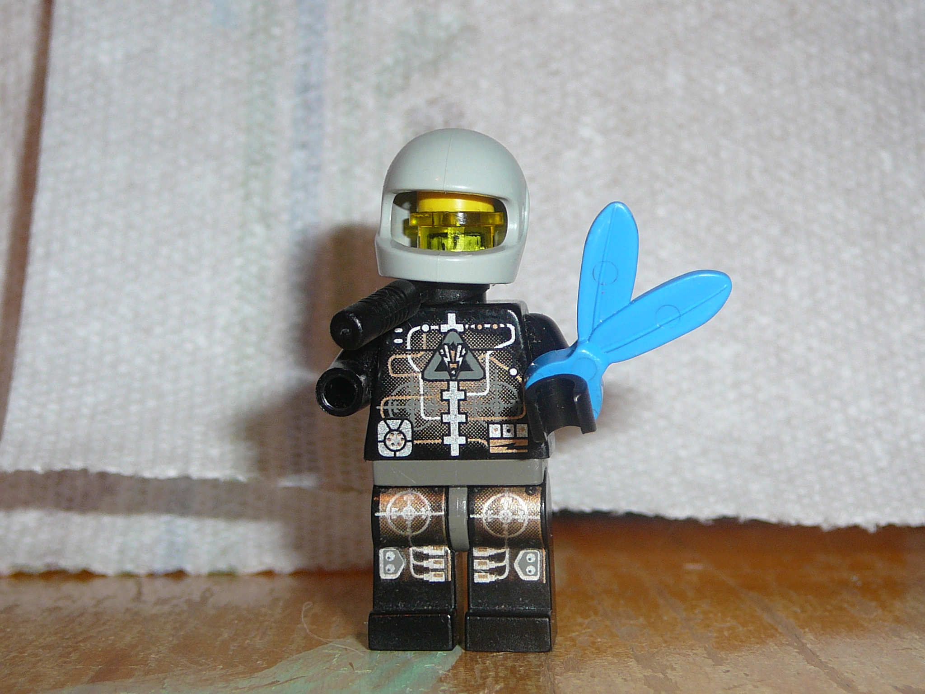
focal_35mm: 69
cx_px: 462
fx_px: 1844
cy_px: 347
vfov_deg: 21.3
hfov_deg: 28.2
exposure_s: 1/30
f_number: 3.5
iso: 80
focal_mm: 8.2
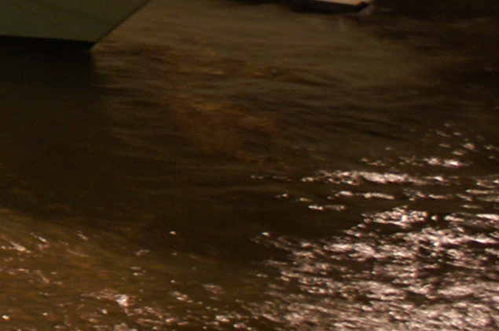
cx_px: -465
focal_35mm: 128
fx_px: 1772
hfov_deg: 13.8
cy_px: -238
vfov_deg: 10.2
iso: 400
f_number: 3.5
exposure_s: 1/1.25
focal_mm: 18
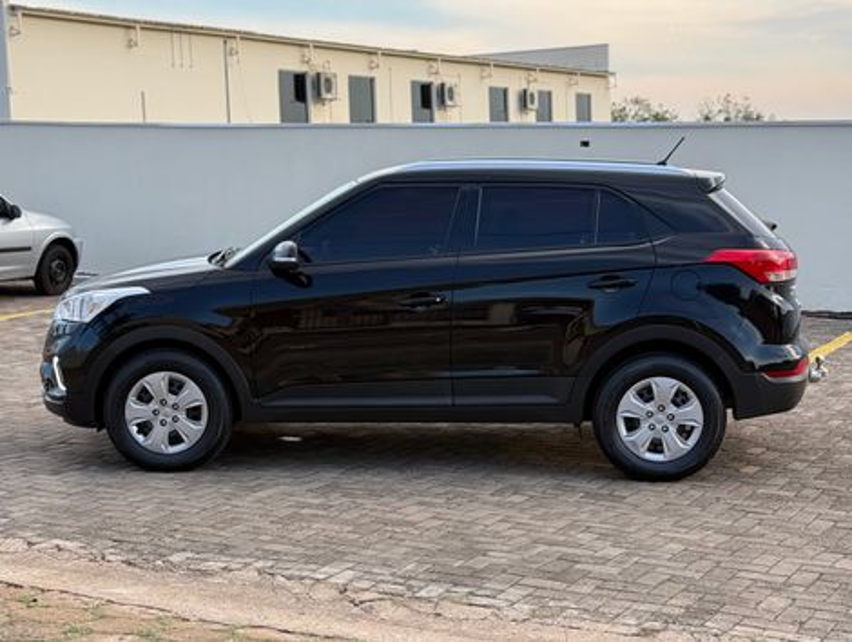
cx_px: 426
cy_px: 321
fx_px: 1183
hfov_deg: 39.6
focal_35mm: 48
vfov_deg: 30.3
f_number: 1.78
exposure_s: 1/478
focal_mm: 6.76
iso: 100
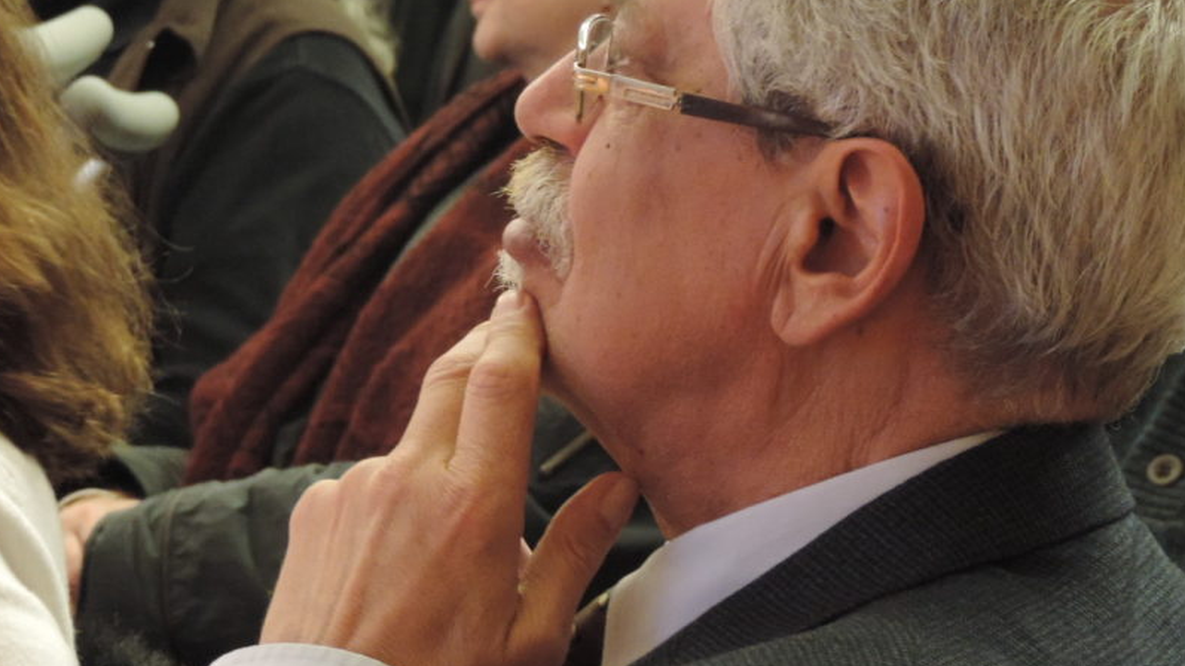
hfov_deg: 12.8
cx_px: 717
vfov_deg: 7.2
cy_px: 210
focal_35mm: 168
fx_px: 5278
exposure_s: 1/5
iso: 800
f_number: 4.2
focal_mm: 21.4
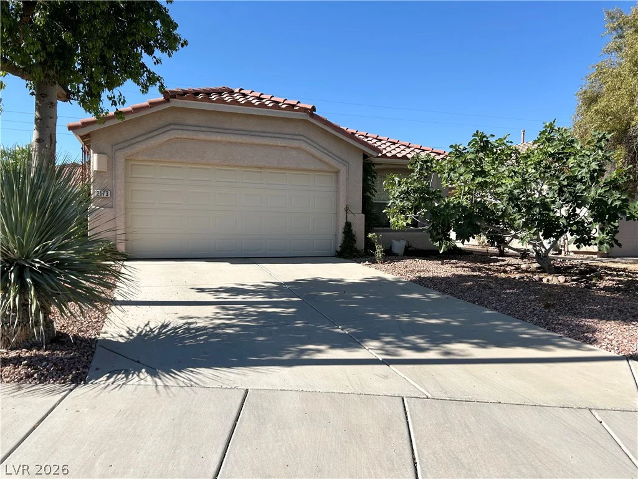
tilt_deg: -2.2
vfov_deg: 53.1
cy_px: 240
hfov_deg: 67.3
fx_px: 479
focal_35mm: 26
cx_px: 319
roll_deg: -0.8
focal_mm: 5.7
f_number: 1.5
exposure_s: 1/4115
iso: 50
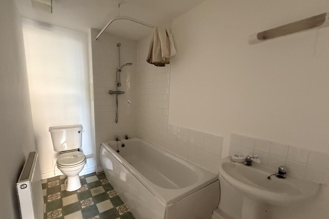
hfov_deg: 96.6
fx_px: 146
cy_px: 121
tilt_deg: -8.4
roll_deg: -1.3
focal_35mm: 16
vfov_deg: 73.5
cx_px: 152
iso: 800
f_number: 2.2
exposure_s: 1/60
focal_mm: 2.22
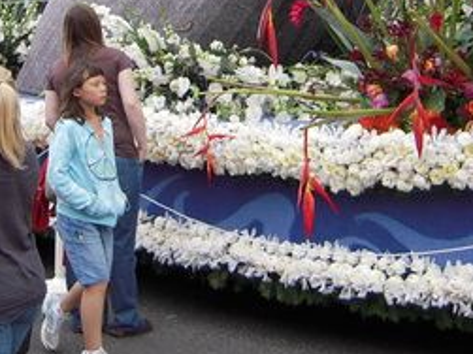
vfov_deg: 17.3
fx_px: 1106
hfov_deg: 24.0
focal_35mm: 81
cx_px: 137
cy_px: -83
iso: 100
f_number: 2.7
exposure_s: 1/400
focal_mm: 5
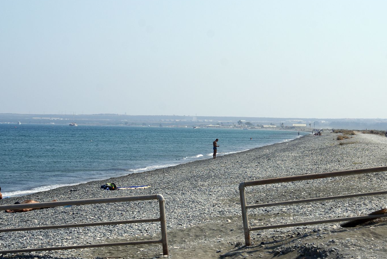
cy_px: 126
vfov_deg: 11.1
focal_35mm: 124
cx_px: 218
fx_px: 1335
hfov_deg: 16.5
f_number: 9
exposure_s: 1/400
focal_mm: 70
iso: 100
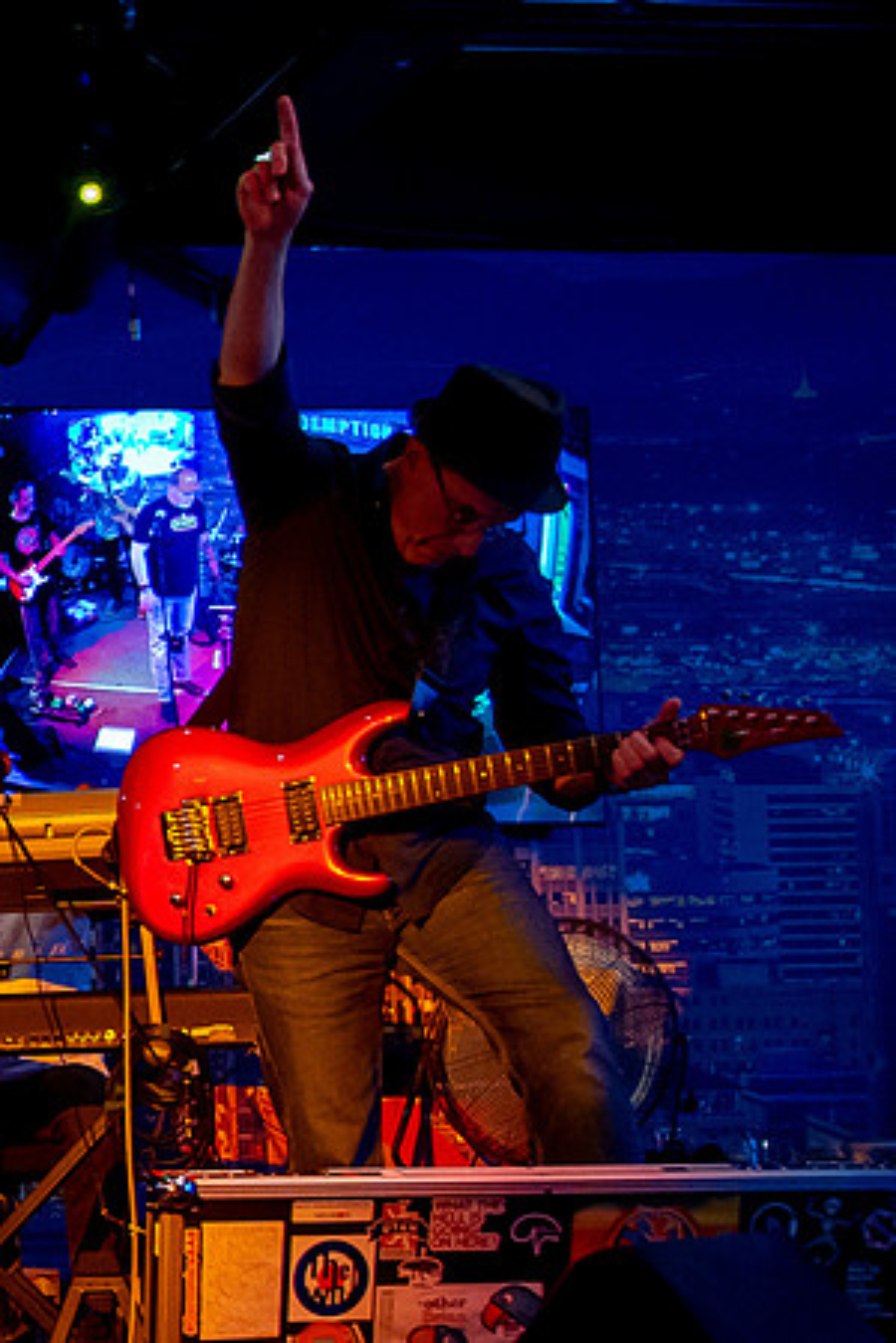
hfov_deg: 13.9
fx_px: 3031
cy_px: 826
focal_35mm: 81
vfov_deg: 24.9
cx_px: -949
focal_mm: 24
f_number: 4
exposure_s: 1/80
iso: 6400
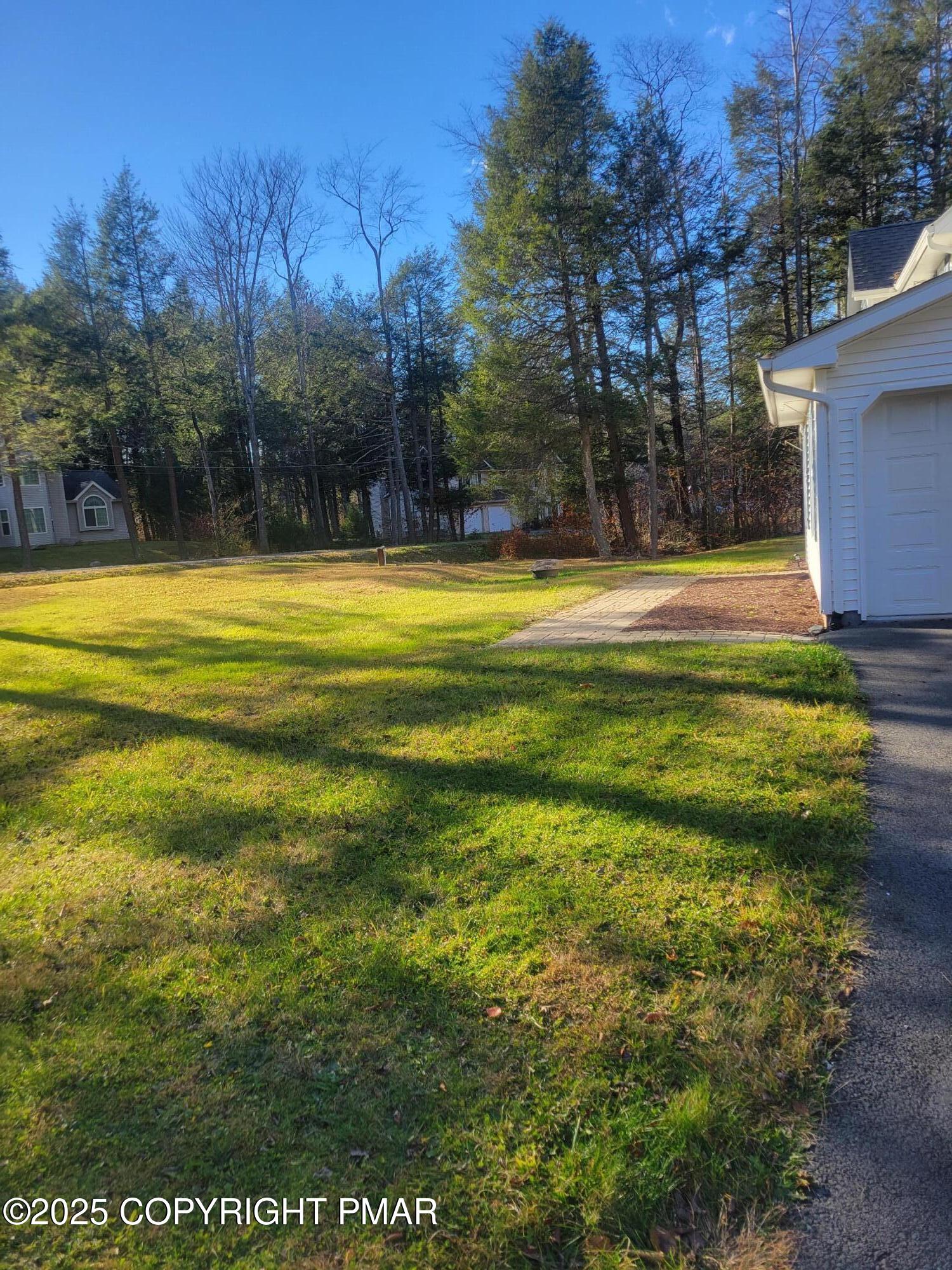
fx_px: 953
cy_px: 635
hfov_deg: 53.1
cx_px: 476
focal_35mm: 26
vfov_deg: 67.3
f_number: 1.8
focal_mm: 5.4
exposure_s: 1/767
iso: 40
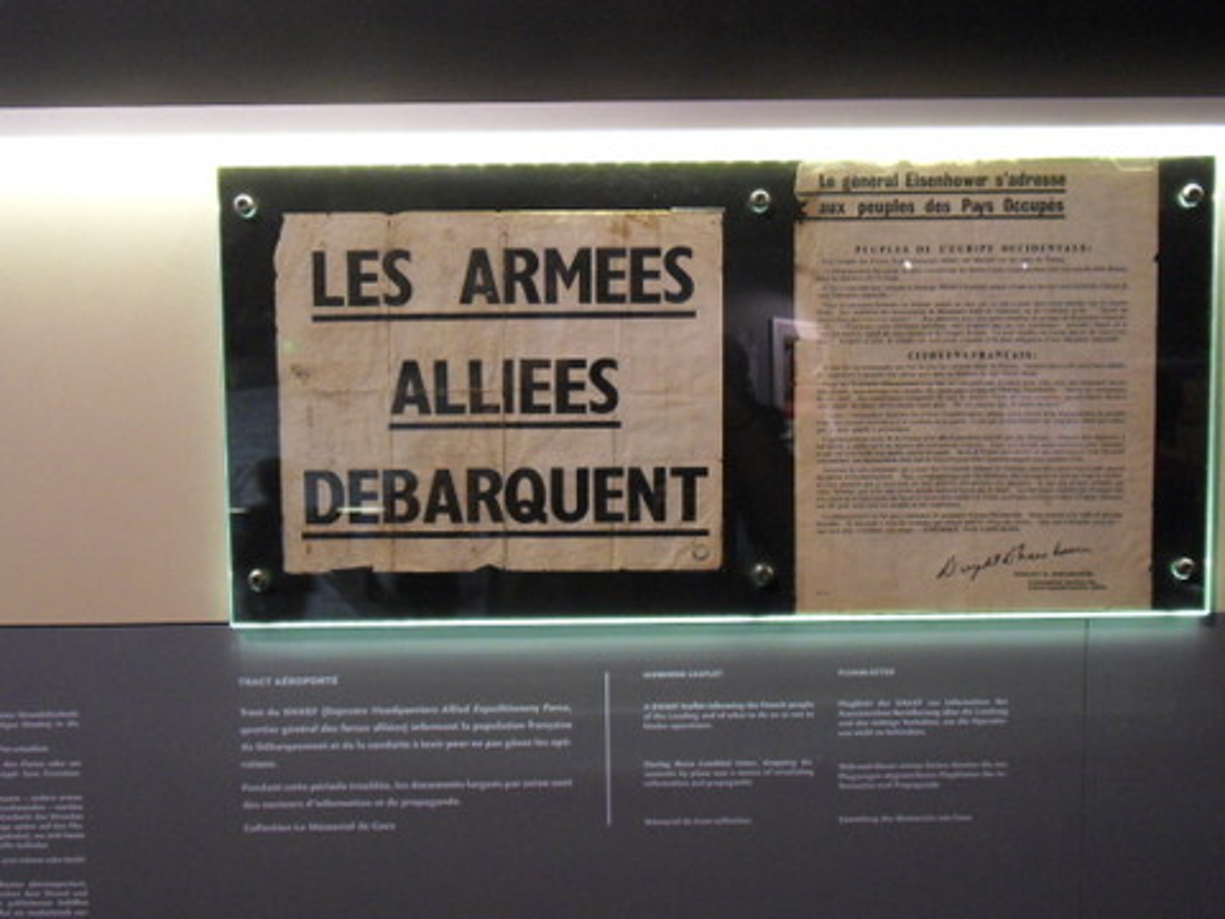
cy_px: 460
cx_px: 612
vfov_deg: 45.4
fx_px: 1097
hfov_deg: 58.4
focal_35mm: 31
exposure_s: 1/10
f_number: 3.7
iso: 400
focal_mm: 5.6
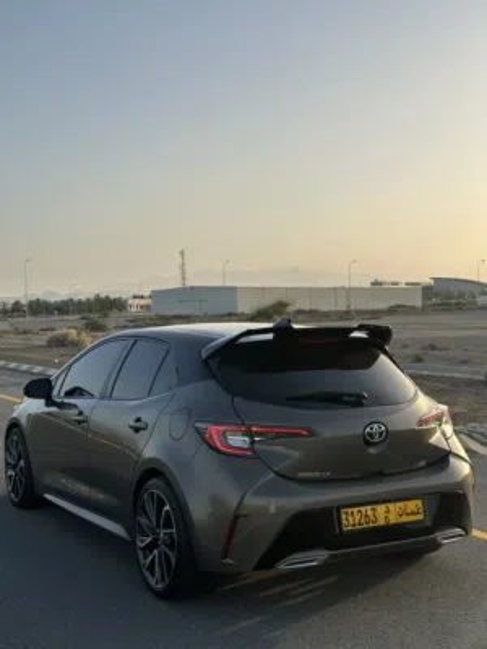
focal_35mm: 48
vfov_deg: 39.7
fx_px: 900
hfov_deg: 30.3
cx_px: 244
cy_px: 324
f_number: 1.78
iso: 64
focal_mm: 6.86
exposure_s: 1/2890
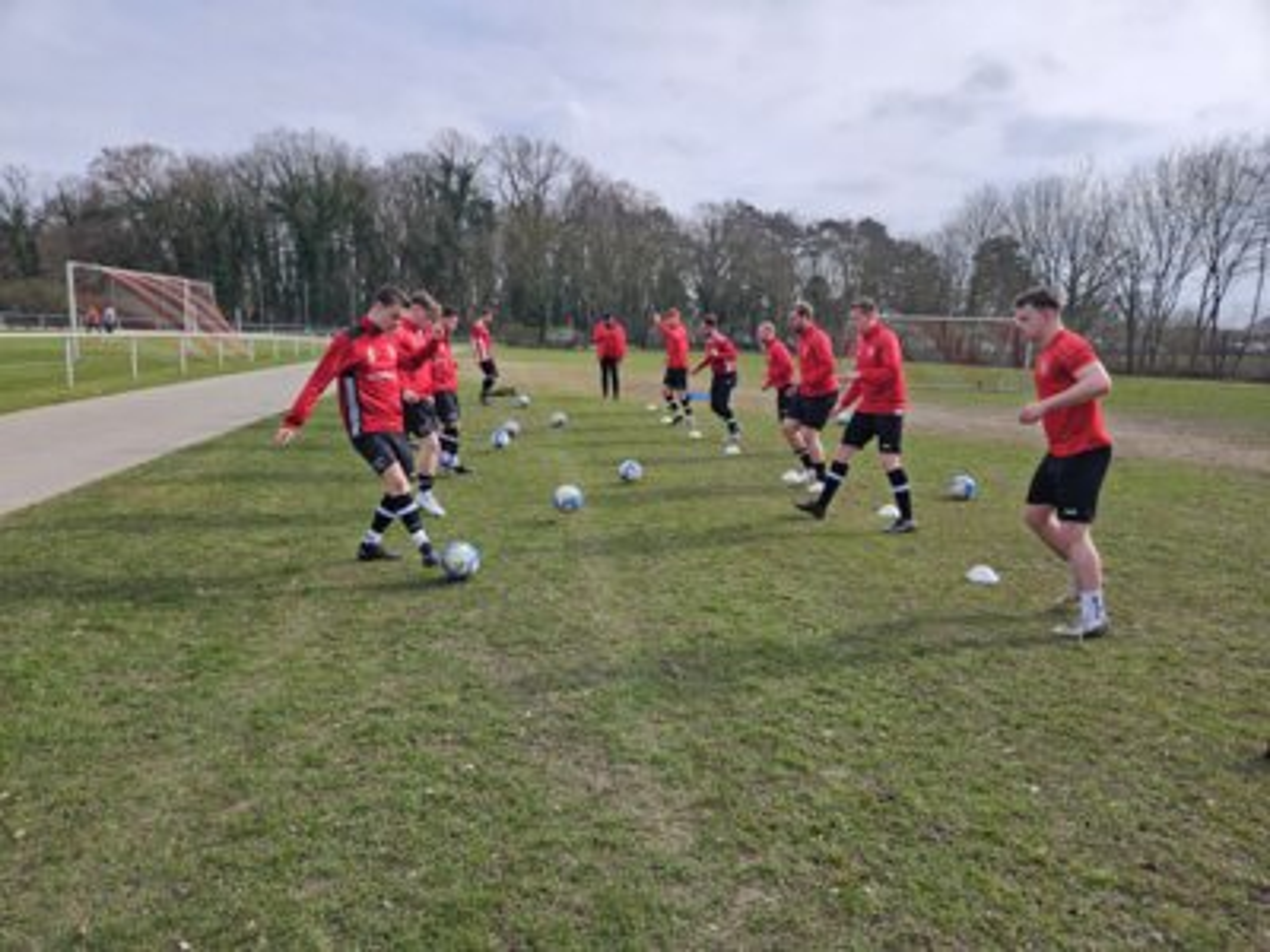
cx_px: 635
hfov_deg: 73.9
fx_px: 844
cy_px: 476
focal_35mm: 23
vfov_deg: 58.9
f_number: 1.8
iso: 25
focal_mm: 5.4
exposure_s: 1/922
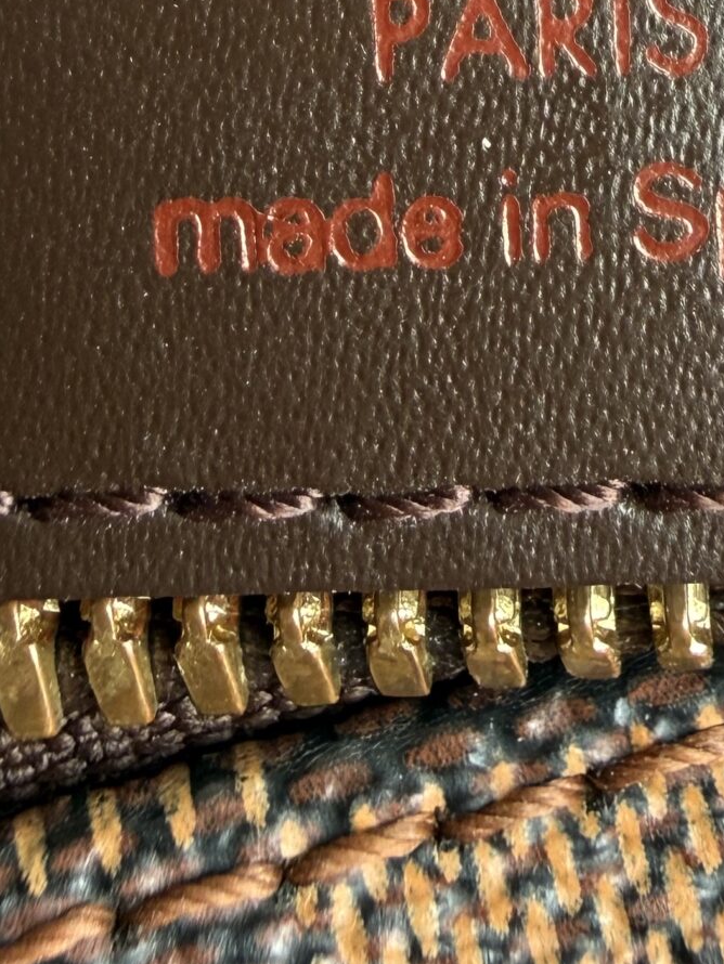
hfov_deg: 21.1
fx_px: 1923
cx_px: 554
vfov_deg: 26.1
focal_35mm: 69
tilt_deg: -58.8
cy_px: -80
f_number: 2.2
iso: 100
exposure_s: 1/99
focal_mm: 2.22
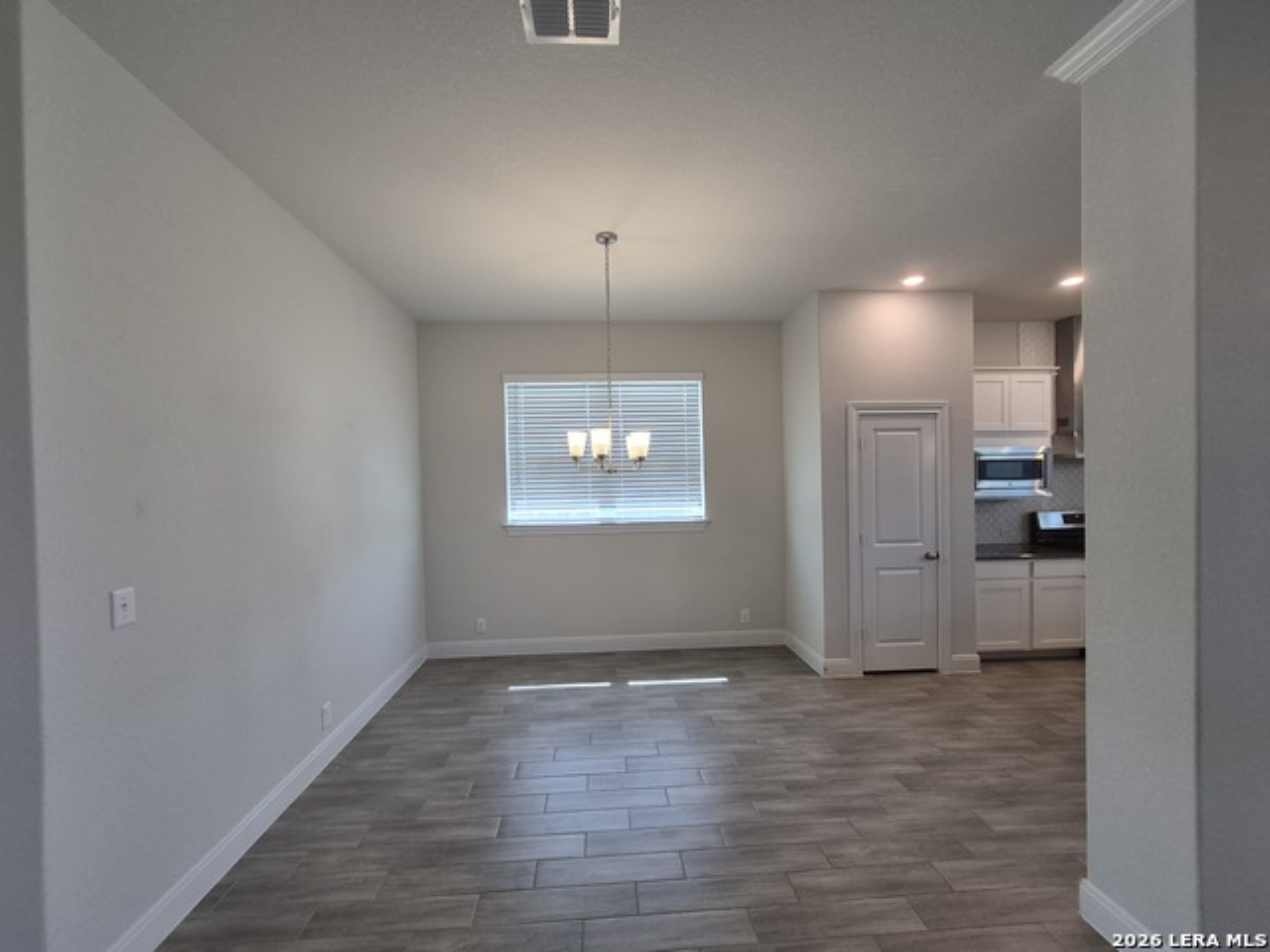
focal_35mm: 13
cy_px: 476
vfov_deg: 89.9
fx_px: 477
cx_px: 635
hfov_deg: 106.2
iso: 80
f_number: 2.2
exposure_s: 1/60
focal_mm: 1.74
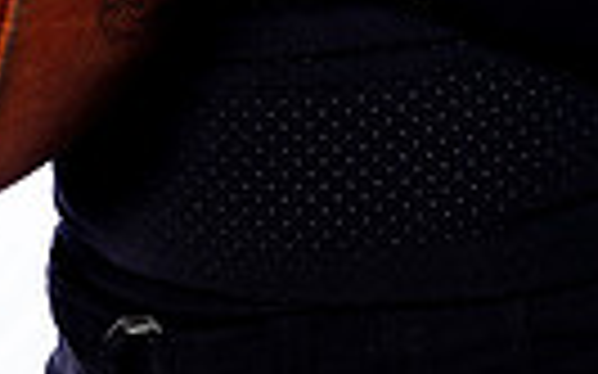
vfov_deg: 5.5
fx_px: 3714
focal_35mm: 228
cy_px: -617
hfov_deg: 9.2
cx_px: 189
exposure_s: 1/250
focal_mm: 44
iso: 250
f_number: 7.1
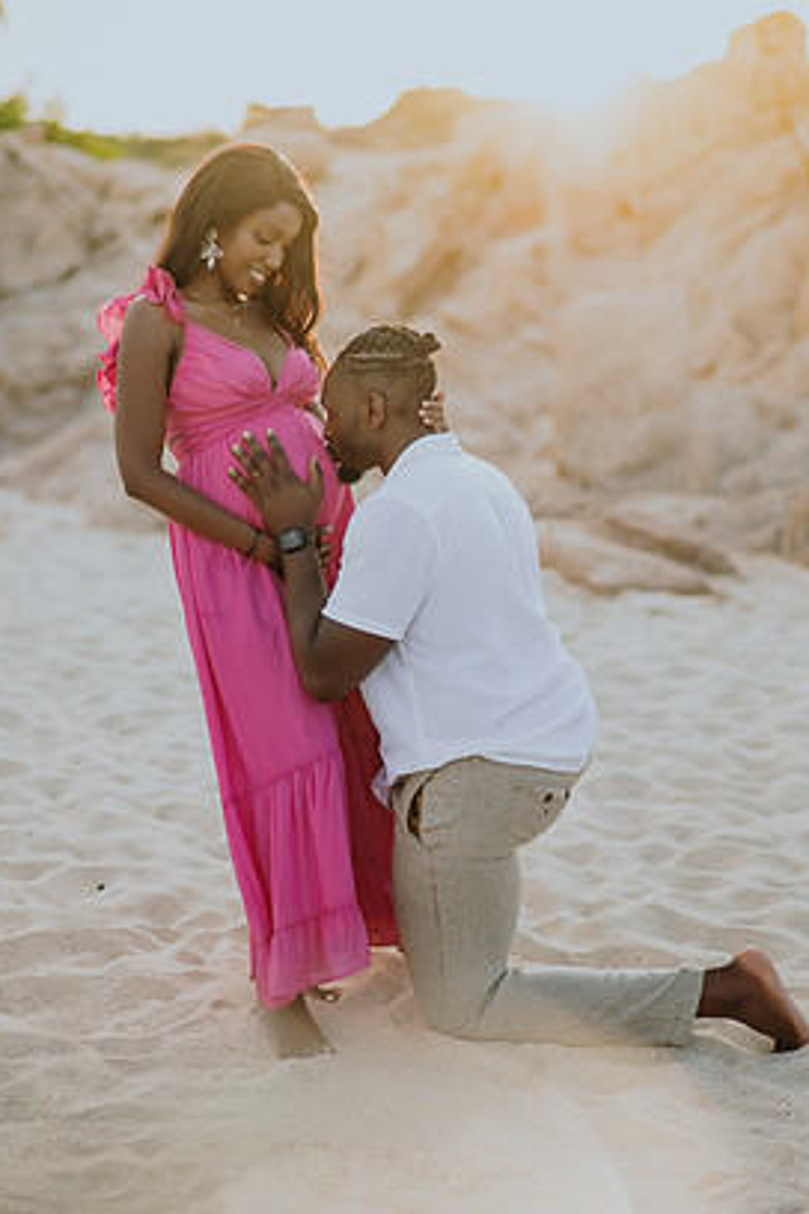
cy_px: 574
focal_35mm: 64
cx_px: 407
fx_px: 2157
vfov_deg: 31.4
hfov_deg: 21.2
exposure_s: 1/800
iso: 100
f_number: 1.8
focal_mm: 58
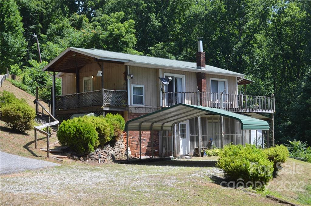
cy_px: 103
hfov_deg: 37.9
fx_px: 453
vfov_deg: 25.7
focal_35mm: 52
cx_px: 156
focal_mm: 35
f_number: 5.6
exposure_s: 1/125
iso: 200
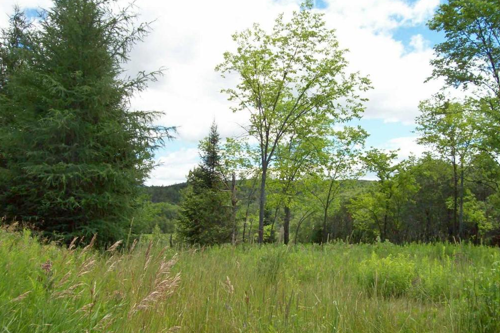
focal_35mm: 38
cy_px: 169
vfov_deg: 35.1
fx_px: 528
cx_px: 251
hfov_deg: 50.7
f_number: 4.8
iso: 80
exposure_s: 1/369
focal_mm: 6
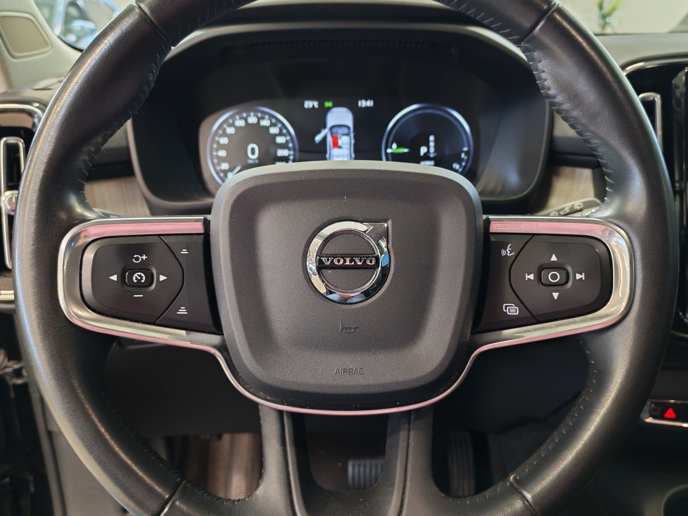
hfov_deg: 58.4
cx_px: 344
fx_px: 616
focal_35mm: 31
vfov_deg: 45.4
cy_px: 258
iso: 800
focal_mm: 6.12
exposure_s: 1/50
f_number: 1.9
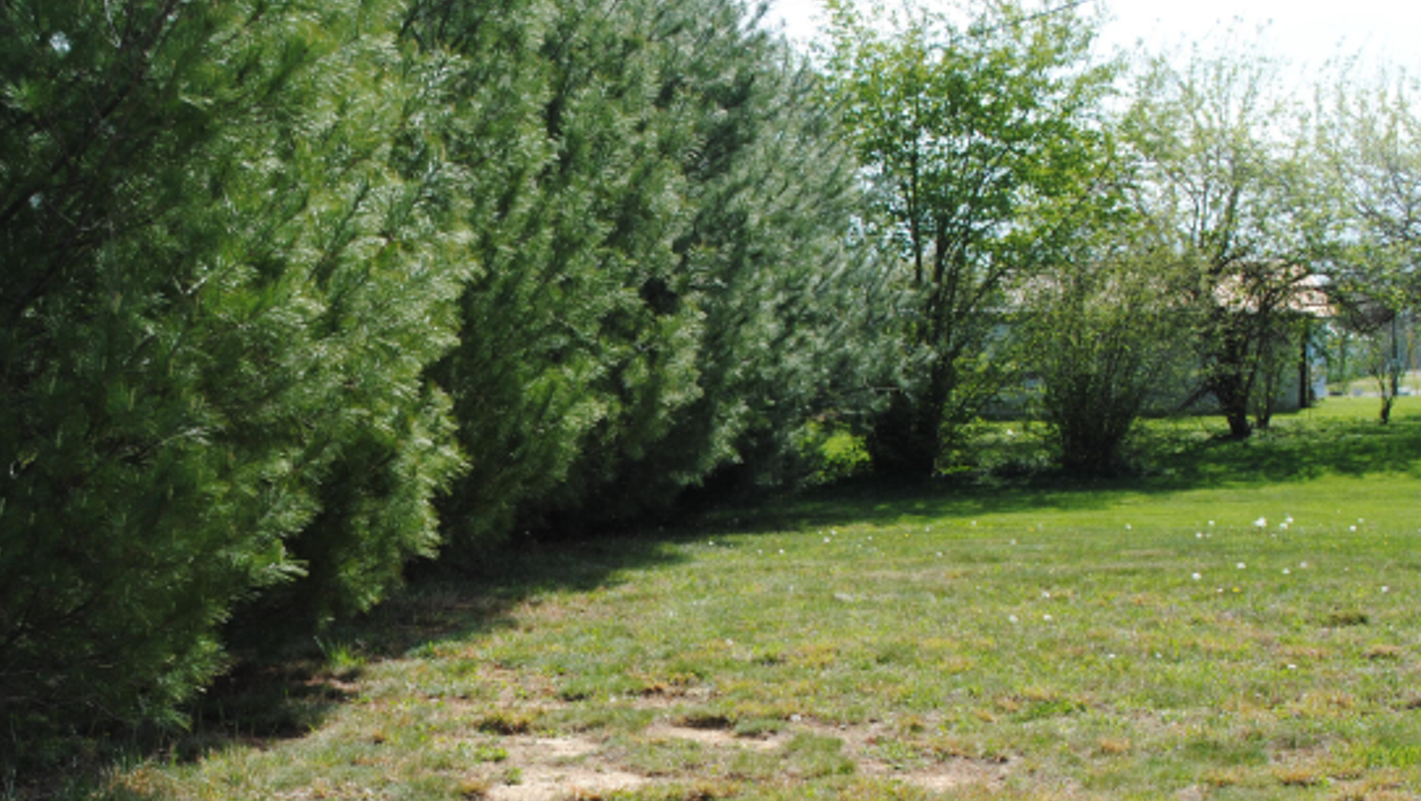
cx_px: 572
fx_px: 2364
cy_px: 641
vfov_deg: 19.0
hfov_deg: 33.4
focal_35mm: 63
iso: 100
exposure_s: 1/200
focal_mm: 29
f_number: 7.1
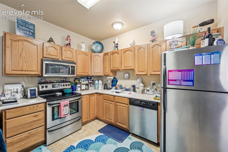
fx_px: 89
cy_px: 76
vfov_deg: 81.2
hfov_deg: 104.3
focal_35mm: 14
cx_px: 114
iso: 400
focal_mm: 14
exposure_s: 1/2.5
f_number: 8
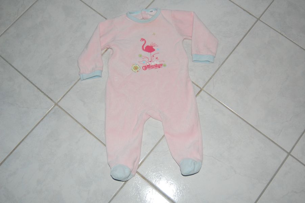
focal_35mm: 39
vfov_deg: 34.2
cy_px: 102
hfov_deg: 49.6
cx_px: 152
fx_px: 330
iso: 400
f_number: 4
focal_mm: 26
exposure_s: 1/60
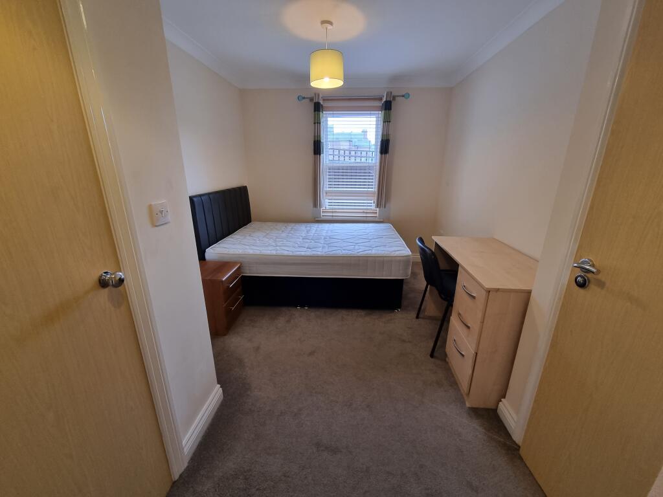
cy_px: 248
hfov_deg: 106.2
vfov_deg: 89.9
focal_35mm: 13
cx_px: 332
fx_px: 249
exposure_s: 1/50
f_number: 2.2
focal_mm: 2.2
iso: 250
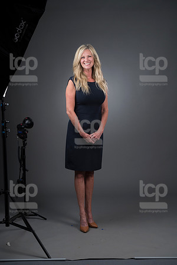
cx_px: 88
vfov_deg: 25.4
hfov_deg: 17.1
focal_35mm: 80
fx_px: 590
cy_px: 132
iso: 160
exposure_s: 1/250
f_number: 5.6
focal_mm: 80
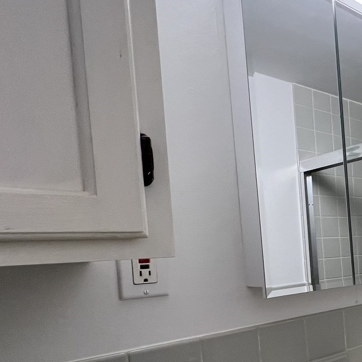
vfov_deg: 49.5
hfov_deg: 35.8
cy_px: 262
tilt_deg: -1.2
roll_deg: +3.4
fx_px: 379
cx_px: 463
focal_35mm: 32
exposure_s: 1/120
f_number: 1.8
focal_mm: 1.57
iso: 200
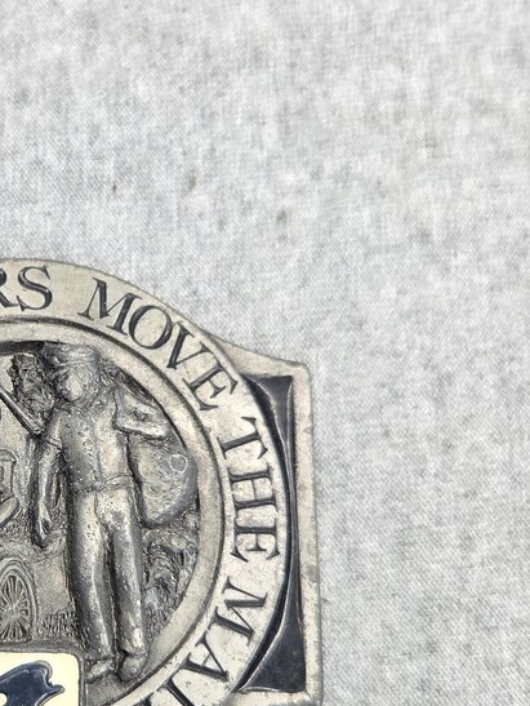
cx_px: 49
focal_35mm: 56
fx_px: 1142
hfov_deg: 25.3
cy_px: 456
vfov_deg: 34.1
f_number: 1.8
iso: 50
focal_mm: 5.4
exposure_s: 1/180
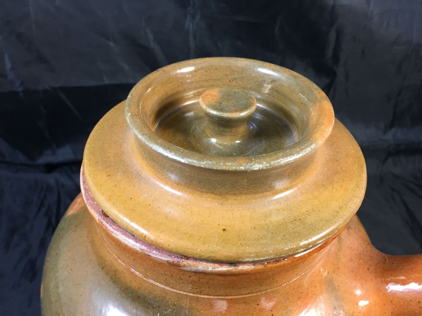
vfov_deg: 48.2
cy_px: 158
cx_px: 211
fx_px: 354
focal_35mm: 29
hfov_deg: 61.7
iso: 50
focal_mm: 4.15
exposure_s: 1/17
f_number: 2.2
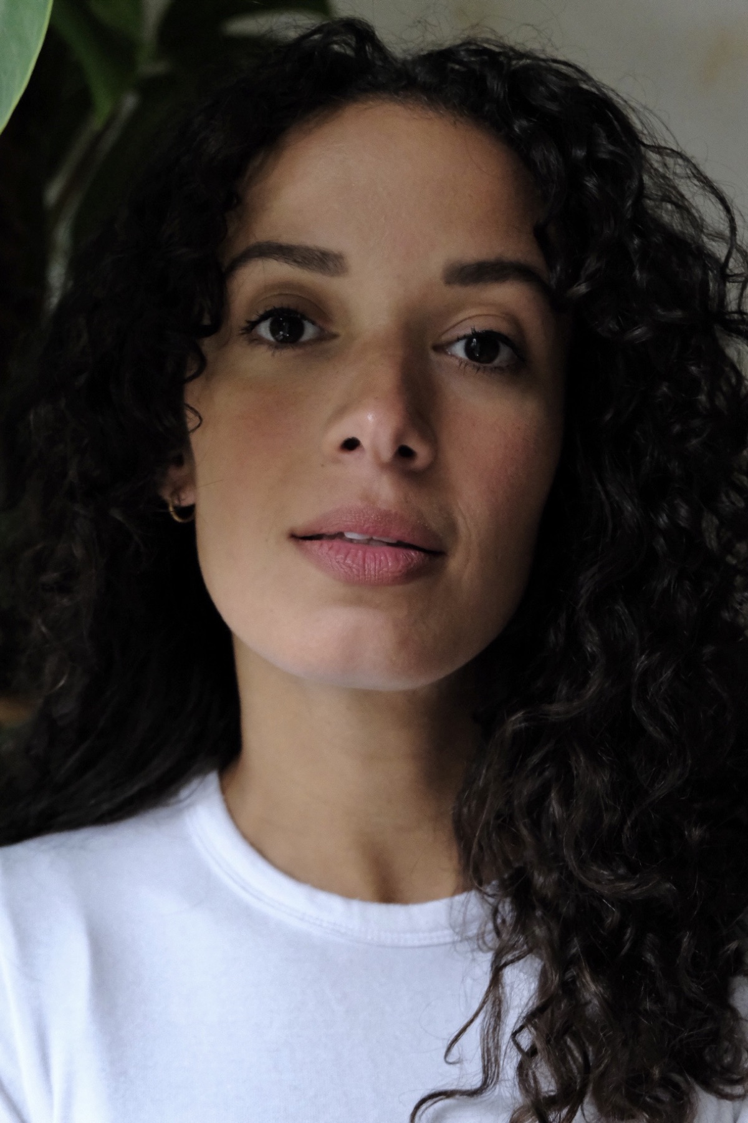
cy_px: 562
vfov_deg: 27.0
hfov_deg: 18.2
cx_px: 374
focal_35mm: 75
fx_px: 2337
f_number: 5.6
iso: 6400
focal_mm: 50
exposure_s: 1/40
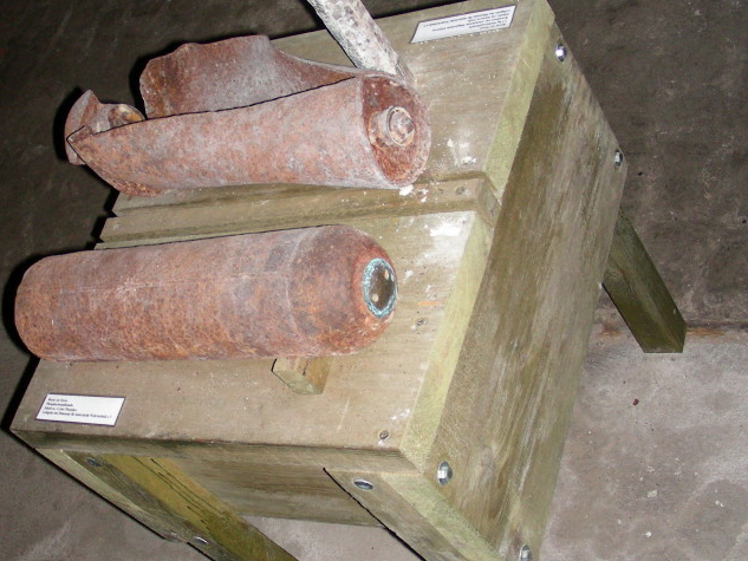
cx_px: 308
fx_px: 1167
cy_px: 230
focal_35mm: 54
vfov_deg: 27.0
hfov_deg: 35.4
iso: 145
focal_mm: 6.3
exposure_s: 1/60.1
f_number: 3.5
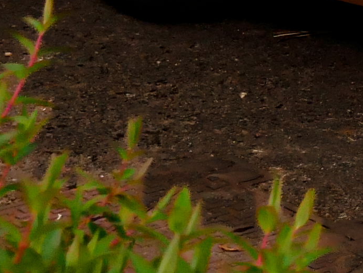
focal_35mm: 306
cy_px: -275
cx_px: 1043
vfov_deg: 4.8
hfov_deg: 6.0
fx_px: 3210
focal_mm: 23
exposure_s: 1/800
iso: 800
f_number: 4.3
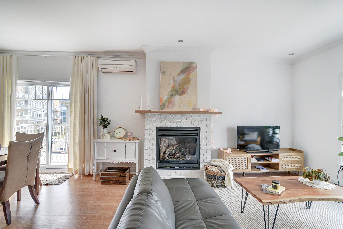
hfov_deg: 96.7
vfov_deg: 73.8
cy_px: 114
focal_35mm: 16
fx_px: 152
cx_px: 172
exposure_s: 1/13
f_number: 8
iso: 125
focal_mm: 16
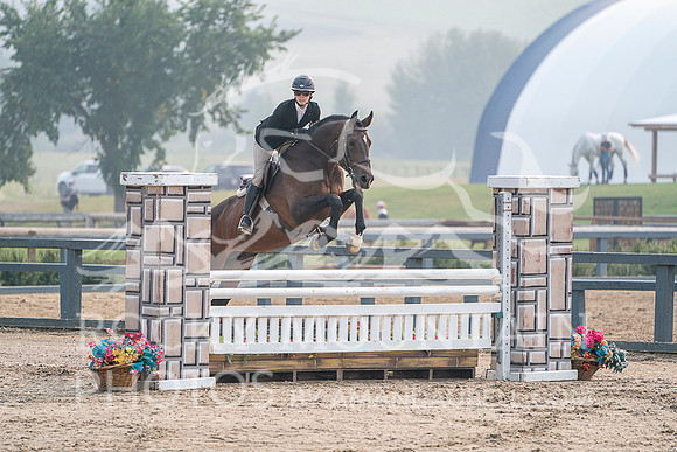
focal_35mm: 336
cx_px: 338
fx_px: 6320
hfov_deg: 6.1
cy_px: 226
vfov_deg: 4.1
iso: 500
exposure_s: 1/800
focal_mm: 336
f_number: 5.6
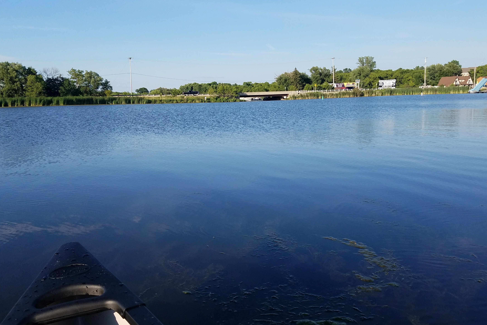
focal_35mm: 31
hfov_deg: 60.3
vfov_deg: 42.3
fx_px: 419
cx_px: 247
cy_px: 152
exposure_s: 1/1808
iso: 50
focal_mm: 4.2
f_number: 1.7
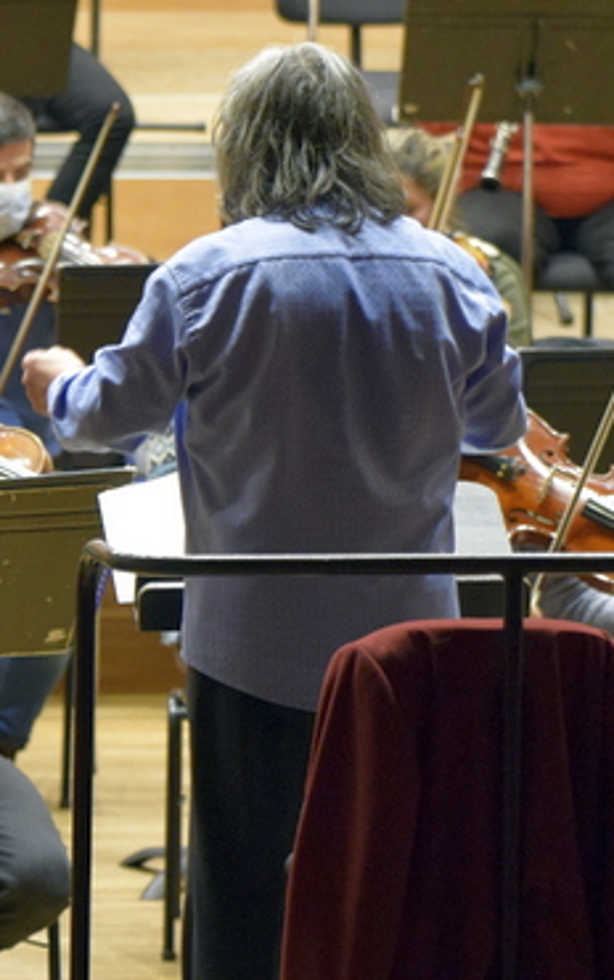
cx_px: -122
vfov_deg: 5.0
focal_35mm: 421
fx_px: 11245
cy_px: 467
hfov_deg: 3.1
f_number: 2.8
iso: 2000
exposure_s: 1/60
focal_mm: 102
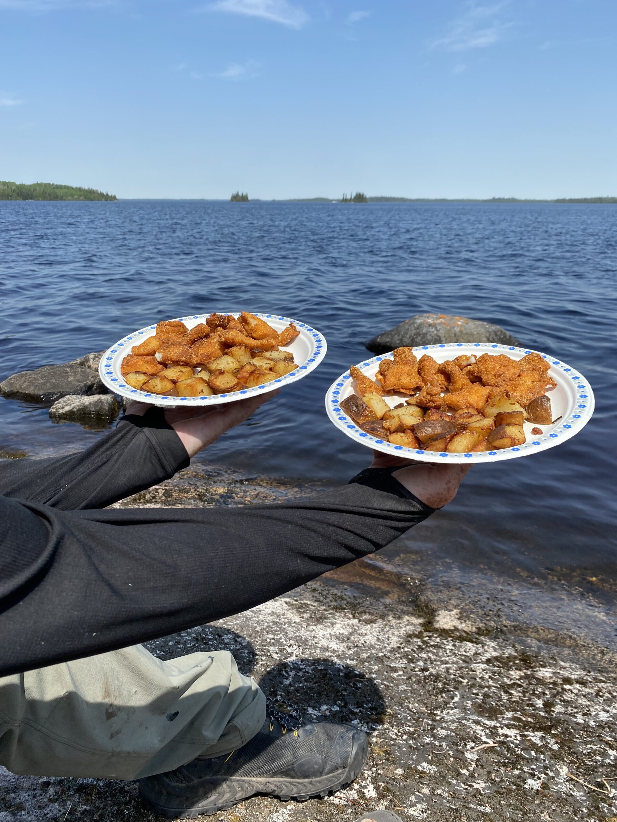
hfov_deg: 53.1
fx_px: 618
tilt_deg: -17.9
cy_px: 411
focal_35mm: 26
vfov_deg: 67.3
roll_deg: +0.3
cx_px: 308
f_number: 1.8
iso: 32
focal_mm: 4.25
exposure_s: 1/2358
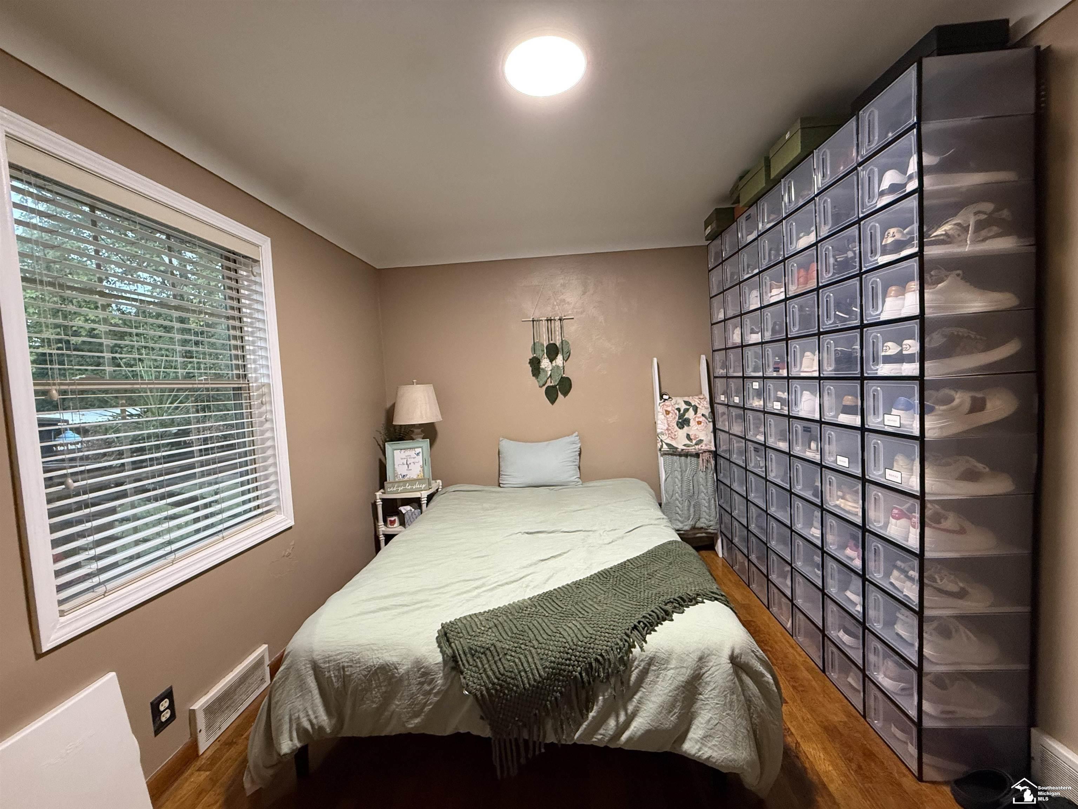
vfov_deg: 85.7
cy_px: 404
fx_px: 436
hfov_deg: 102.1
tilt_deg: -2.5
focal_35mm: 14
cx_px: 539
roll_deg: +3.1
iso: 400
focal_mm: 2.22
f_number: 2.2
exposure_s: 1/60
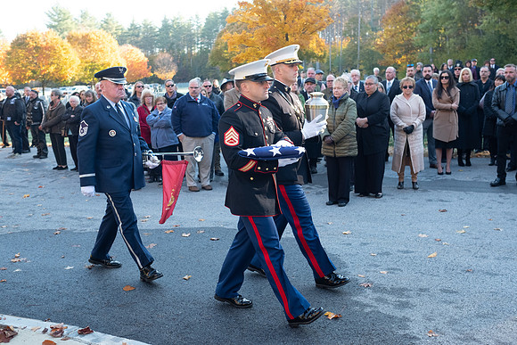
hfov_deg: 51.5
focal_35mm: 37
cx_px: 266
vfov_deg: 35.7
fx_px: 535
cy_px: 165
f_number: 2.8
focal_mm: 23
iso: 800
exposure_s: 1/640
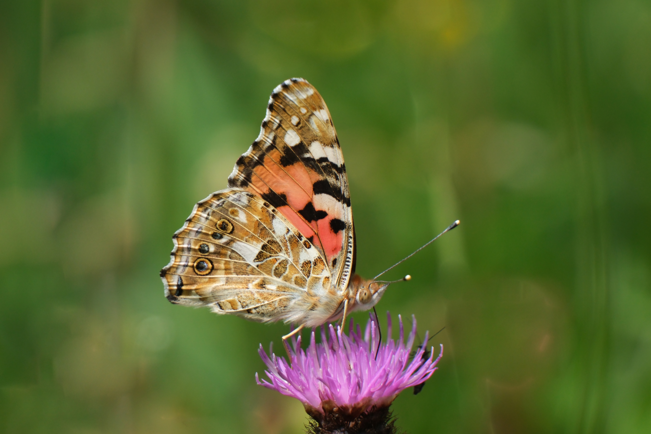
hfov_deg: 3.4
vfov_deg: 2.3
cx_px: 326
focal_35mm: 600
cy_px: 217
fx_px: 10849
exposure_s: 1/1000
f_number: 5.6
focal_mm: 400
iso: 400
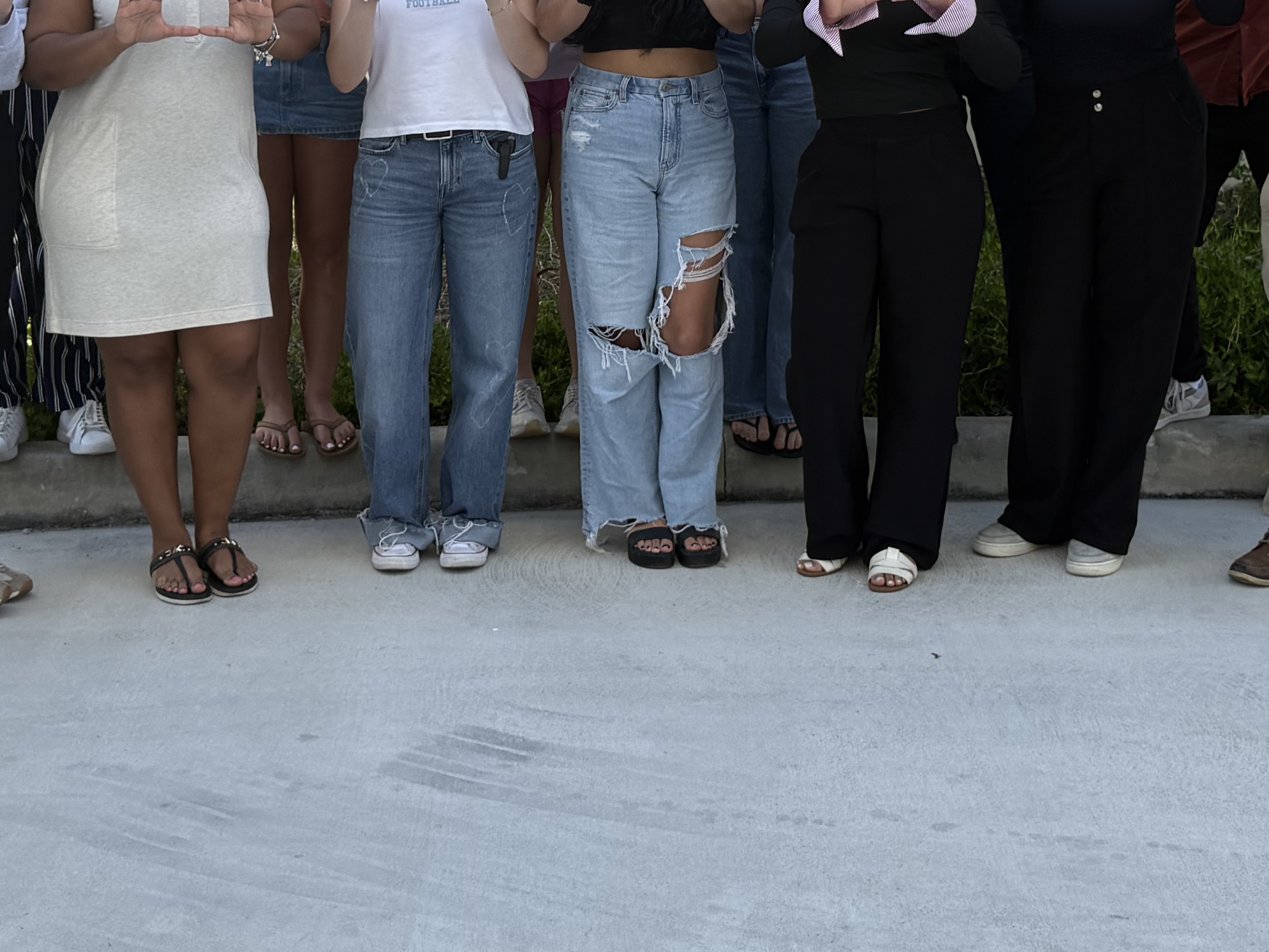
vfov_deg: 25.7
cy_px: 193
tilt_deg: -7.5
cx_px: 618
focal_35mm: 56
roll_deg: +1.3
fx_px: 2053
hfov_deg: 34.3
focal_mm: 6.76
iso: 100
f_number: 1.78
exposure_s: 1/1727
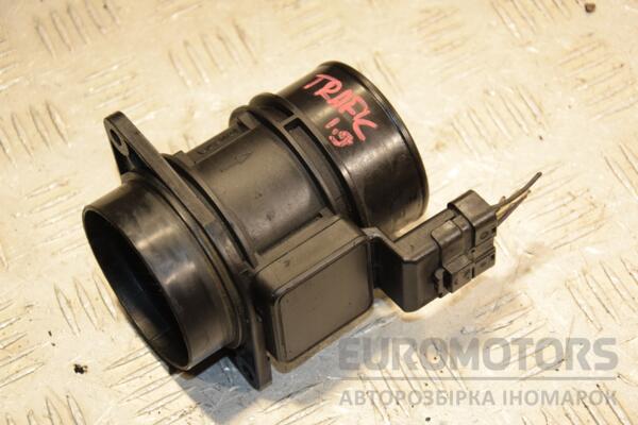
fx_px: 1648
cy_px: 212
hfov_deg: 21.9
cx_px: 319
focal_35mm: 93
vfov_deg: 14.7
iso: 800
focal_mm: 62
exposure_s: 1/200
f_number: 5.6
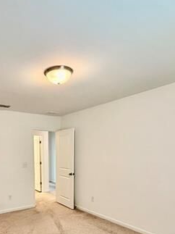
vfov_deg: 63.3
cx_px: 43
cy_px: 176
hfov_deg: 50.7
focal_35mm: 26
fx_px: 175
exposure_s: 1/120
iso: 320
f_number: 2.2
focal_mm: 2.22
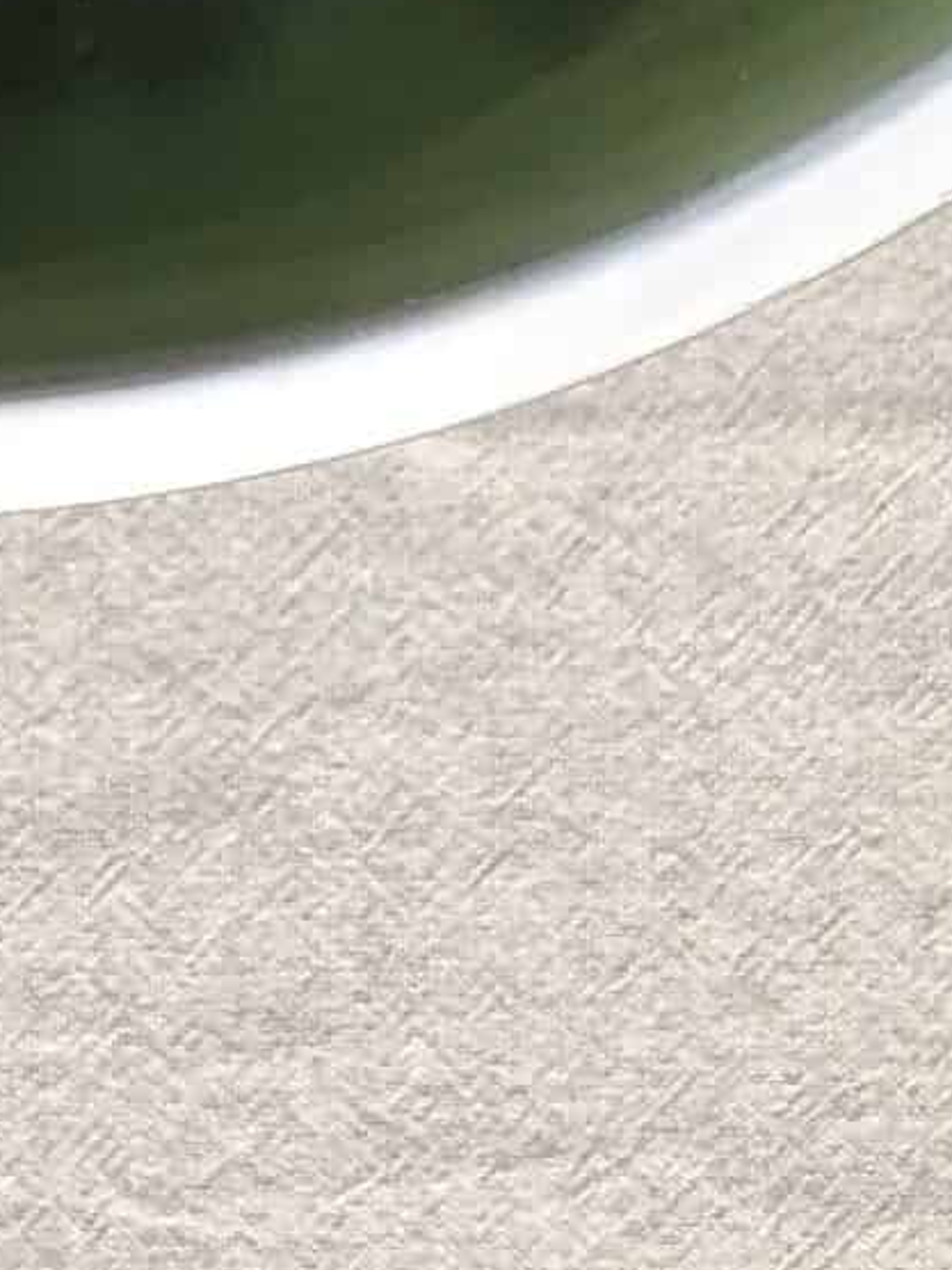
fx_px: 4730
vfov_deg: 12.5
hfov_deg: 11.3
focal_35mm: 129
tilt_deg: -79.7
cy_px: -1638
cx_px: -199
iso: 20
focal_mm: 3.99
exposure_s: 1/505
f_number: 1.8
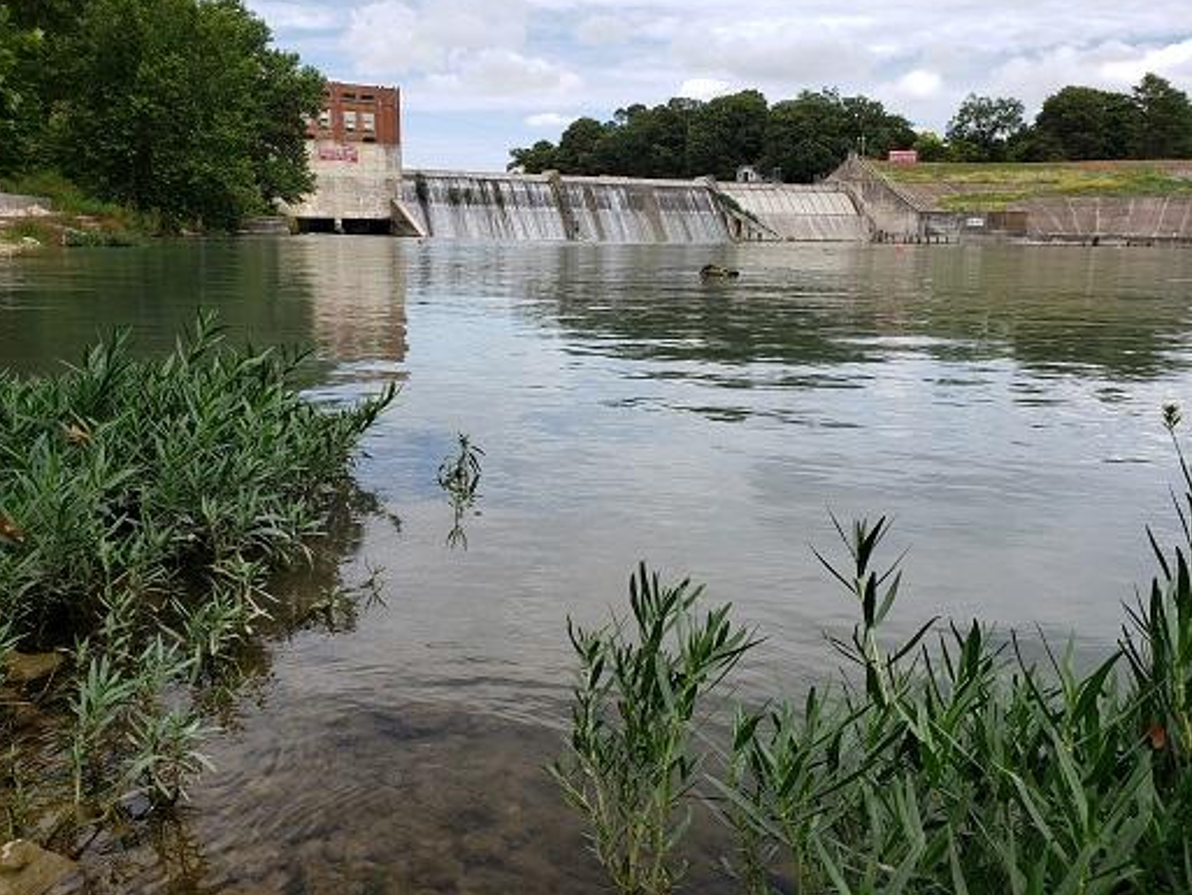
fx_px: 930
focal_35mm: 27
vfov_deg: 51.4
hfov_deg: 65.3
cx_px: 584
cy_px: 435
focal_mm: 4.3
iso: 50
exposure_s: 1/1155
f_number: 2.4
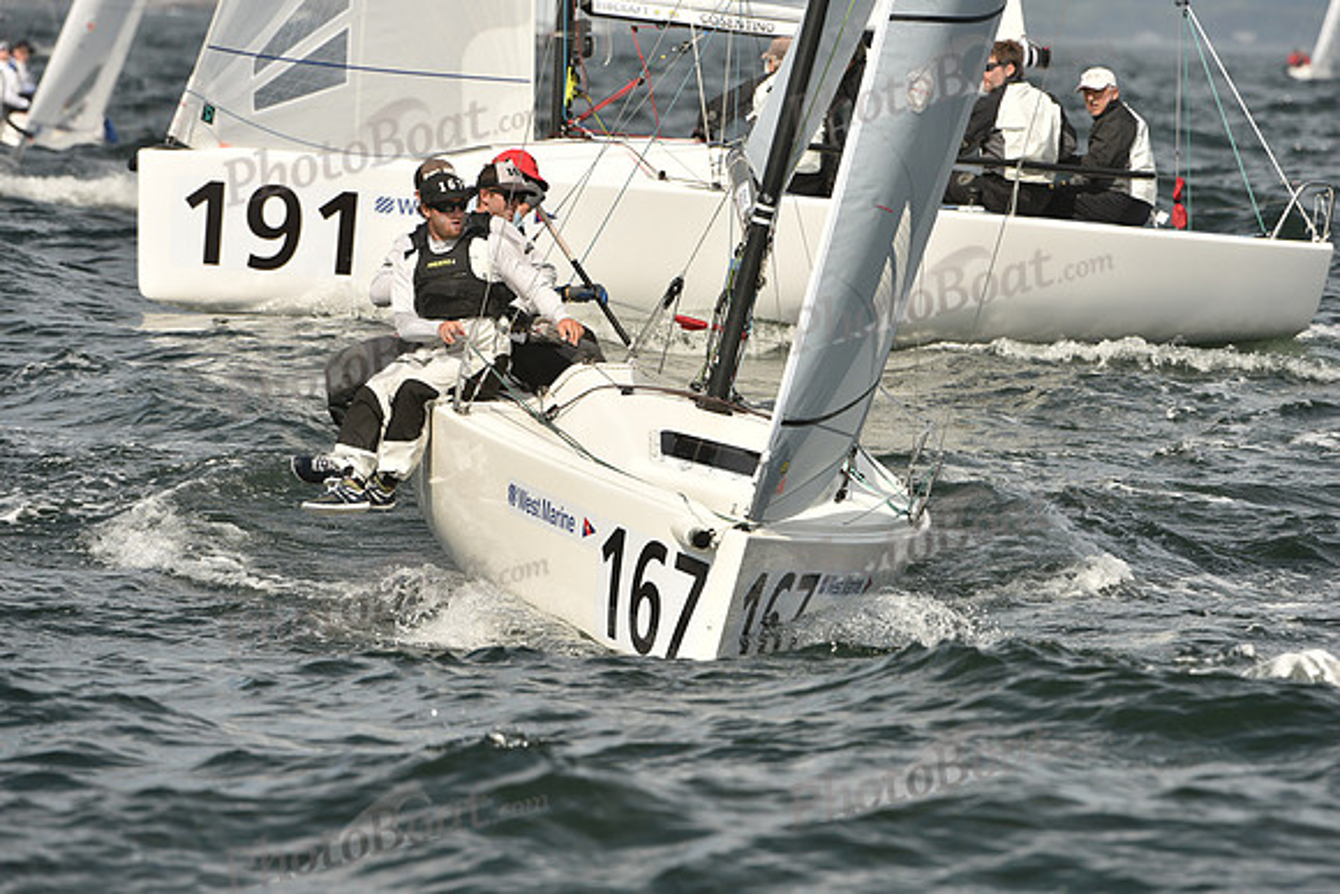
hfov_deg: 5.2
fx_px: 14892
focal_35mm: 400
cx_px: 670
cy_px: 447
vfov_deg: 3.4
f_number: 8
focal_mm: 400
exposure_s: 1/1250
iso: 320
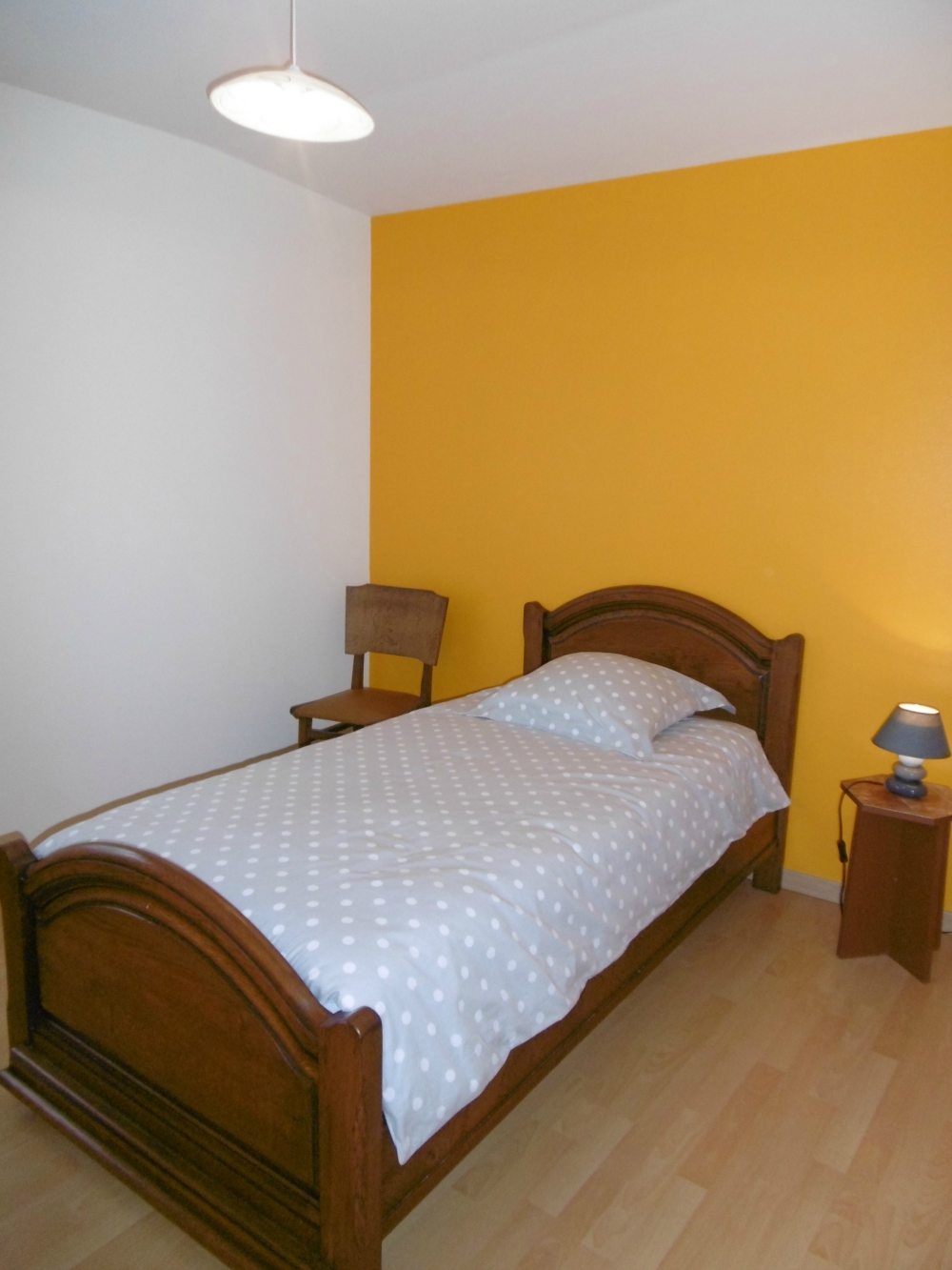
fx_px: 880
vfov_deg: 71.6
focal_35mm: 24
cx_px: 476
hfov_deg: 56.8
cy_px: 635
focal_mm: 4.3
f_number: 3.1
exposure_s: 1/125
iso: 250
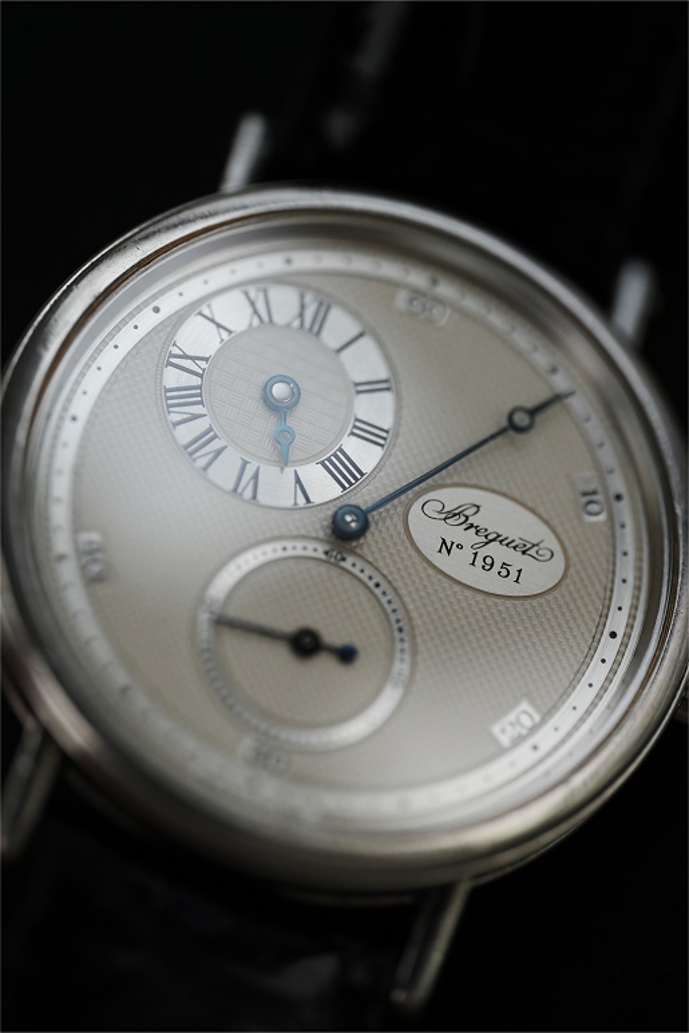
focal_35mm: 105
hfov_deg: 13.0
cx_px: 344
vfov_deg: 19.5
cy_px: 516
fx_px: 3013
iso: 1000
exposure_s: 1/250
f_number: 2.8
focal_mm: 105
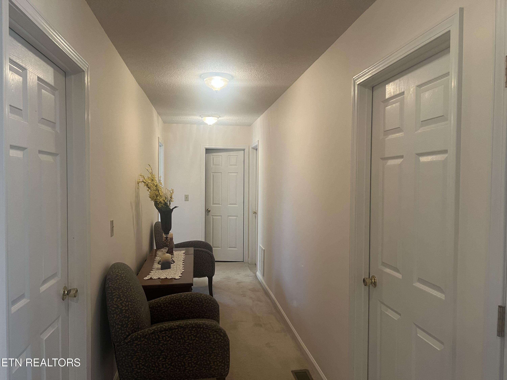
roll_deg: -0.5
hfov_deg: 67.3
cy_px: 190
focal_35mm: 26
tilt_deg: -2.2
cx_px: 254
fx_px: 381
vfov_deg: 53.1
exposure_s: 1/60
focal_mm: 5.7
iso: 160
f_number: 1.5
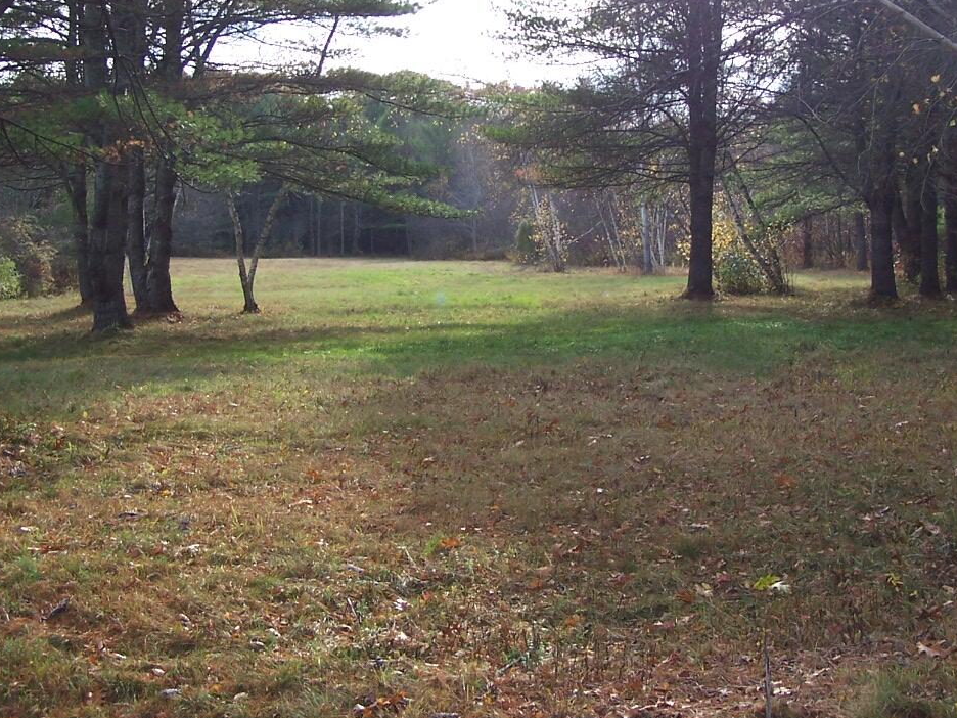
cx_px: 469
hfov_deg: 30.7
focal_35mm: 63
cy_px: 216
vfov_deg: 23.1
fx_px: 1742
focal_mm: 6.3
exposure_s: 1/400
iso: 80
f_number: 2.8
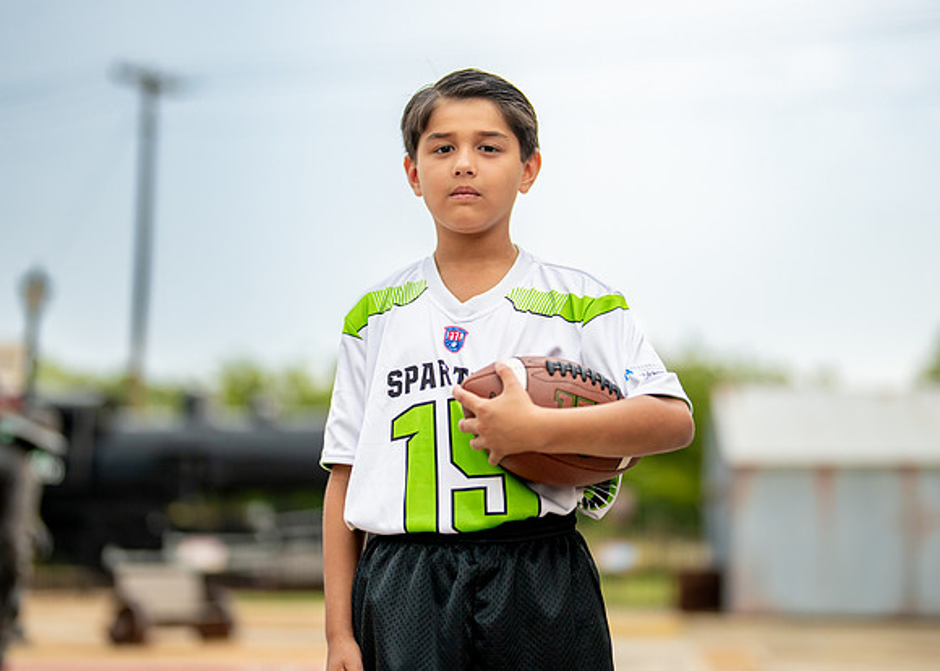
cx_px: 482
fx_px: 1783
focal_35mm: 67
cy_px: 255
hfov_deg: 29.5
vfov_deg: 21.3
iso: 500
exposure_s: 1/800
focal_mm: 50
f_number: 1.2
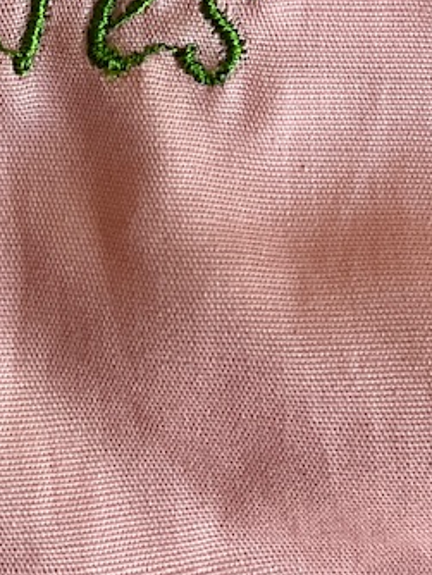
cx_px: 83
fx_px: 1845
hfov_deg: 13.3
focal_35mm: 111
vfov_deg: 15.1
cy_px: -491
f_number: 1.8
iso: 20
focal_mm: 3
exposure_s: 1/100
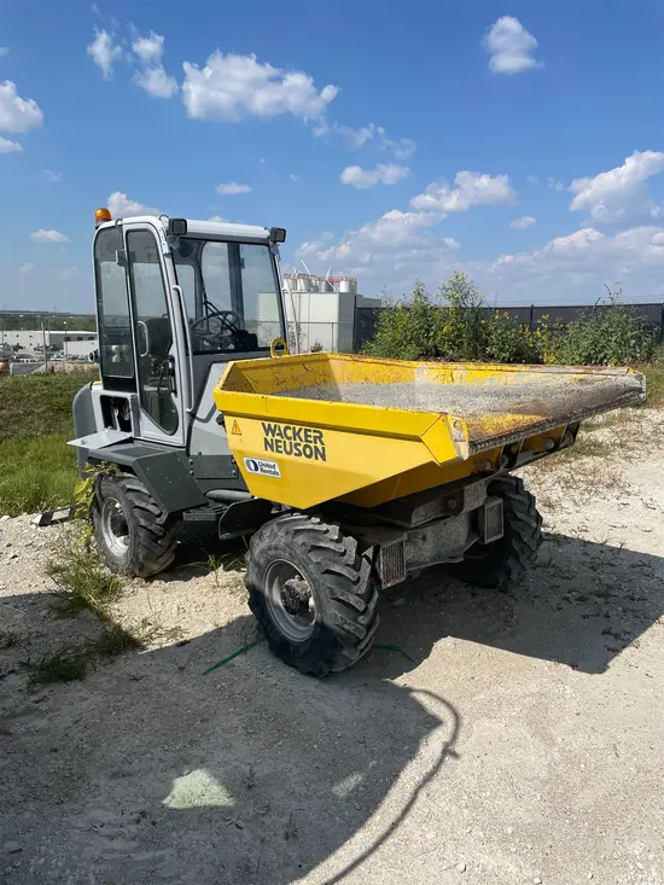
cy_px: 442
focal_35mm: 26
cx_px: 332
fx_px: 665
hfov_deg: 53.1
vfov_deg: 67.3
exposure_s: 1/6897
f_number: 1.6
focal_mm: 4.2
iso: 50
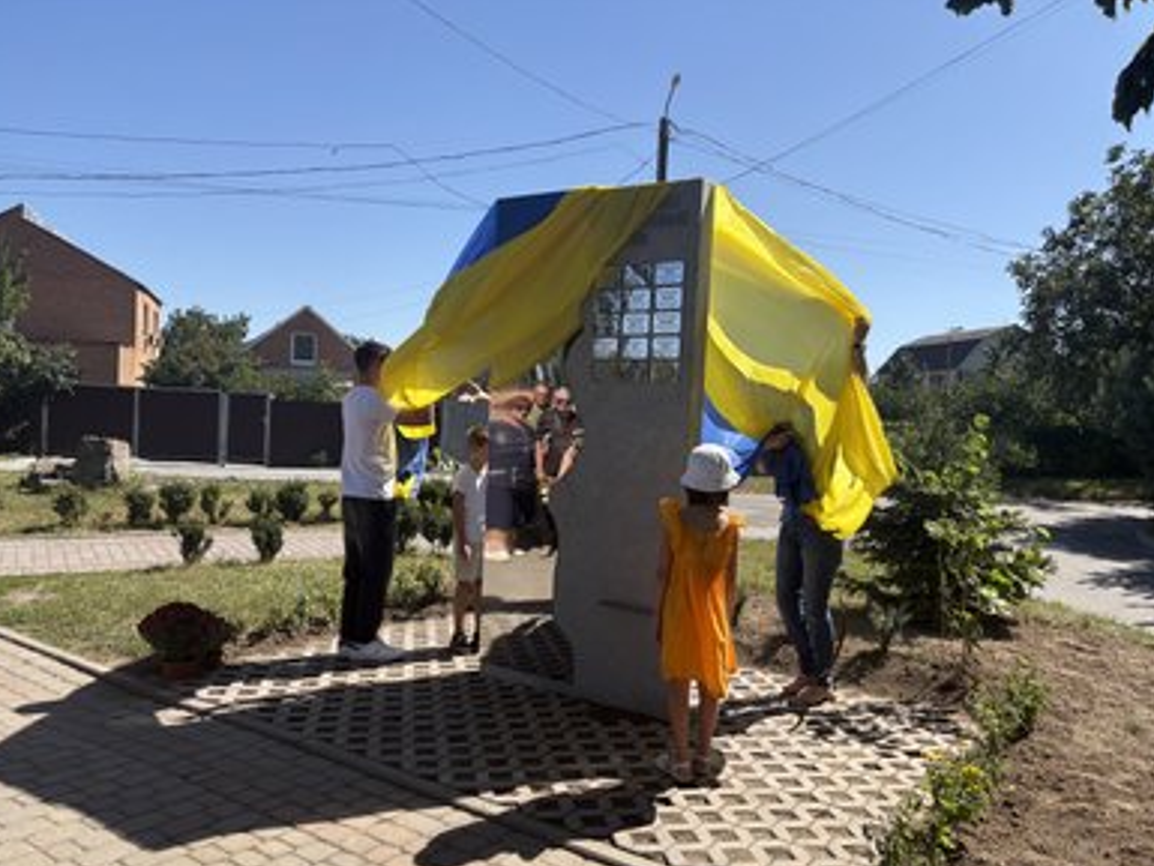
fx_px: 900
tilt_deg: -1.5
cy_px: 443
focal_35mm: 27
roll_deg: -2.6
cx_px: 561
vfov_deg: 51.4
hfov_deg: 65.3
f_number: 1.6
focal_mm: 5.96
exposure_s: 1/2747
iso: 50
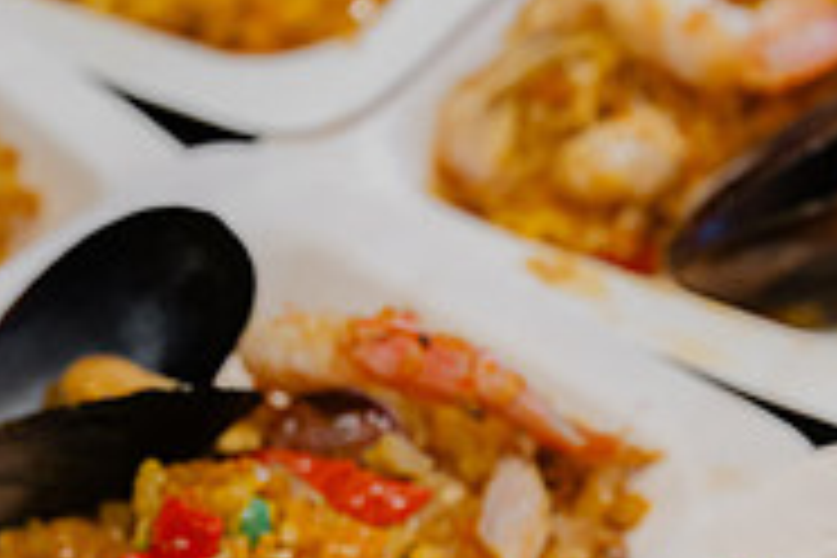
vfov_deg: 6.3
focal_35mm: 218
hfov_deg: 9.4
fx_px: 5068
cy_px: 740
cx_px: 788
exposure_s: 1/320
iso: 200
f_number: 5
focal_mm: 70
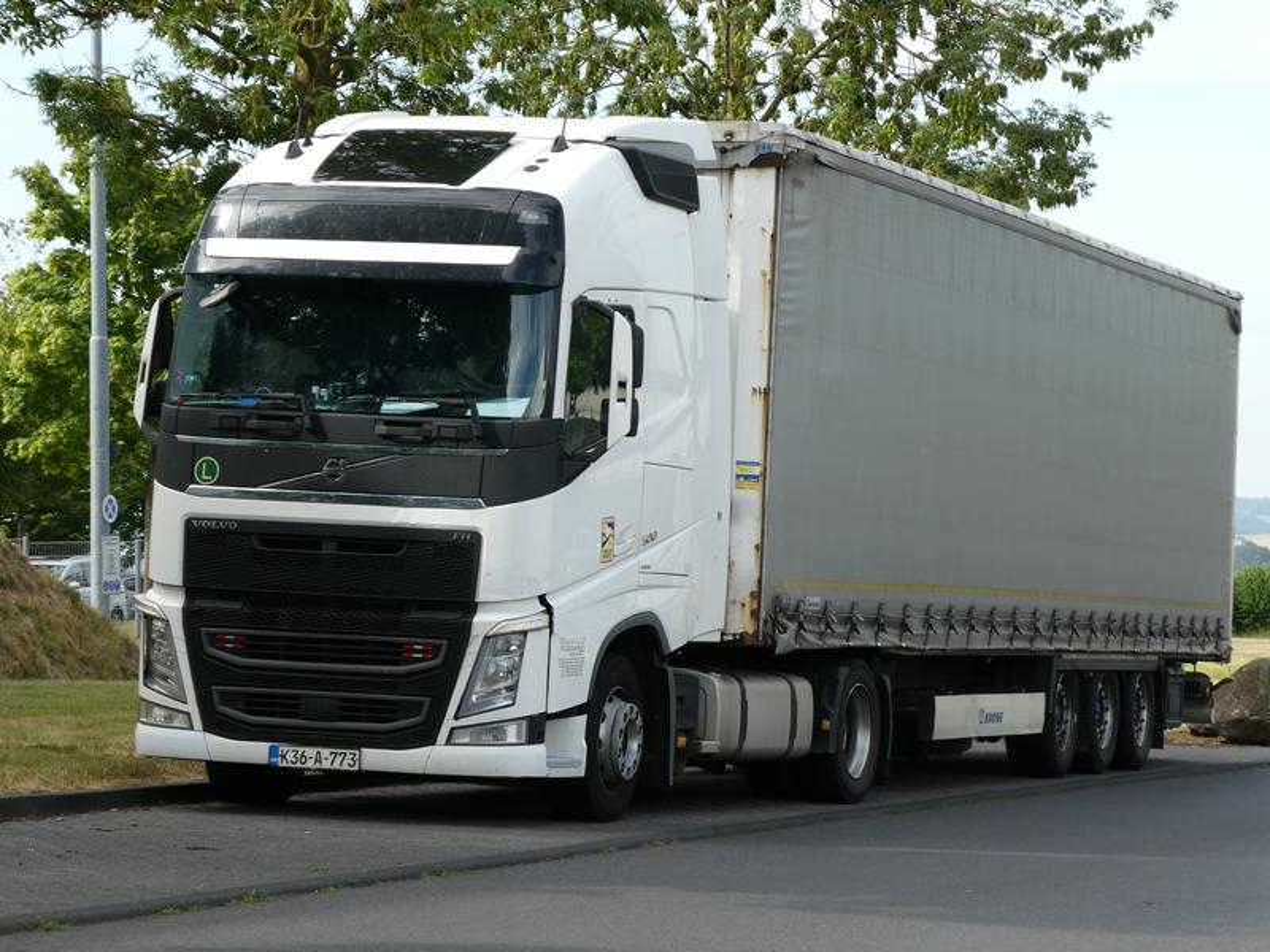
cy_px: 476
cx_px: 635
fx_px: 4549
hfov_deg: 15.9
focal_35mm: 124
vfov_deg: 12.0
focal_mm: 22.3
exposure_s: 1/160
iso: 80
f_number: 5.2
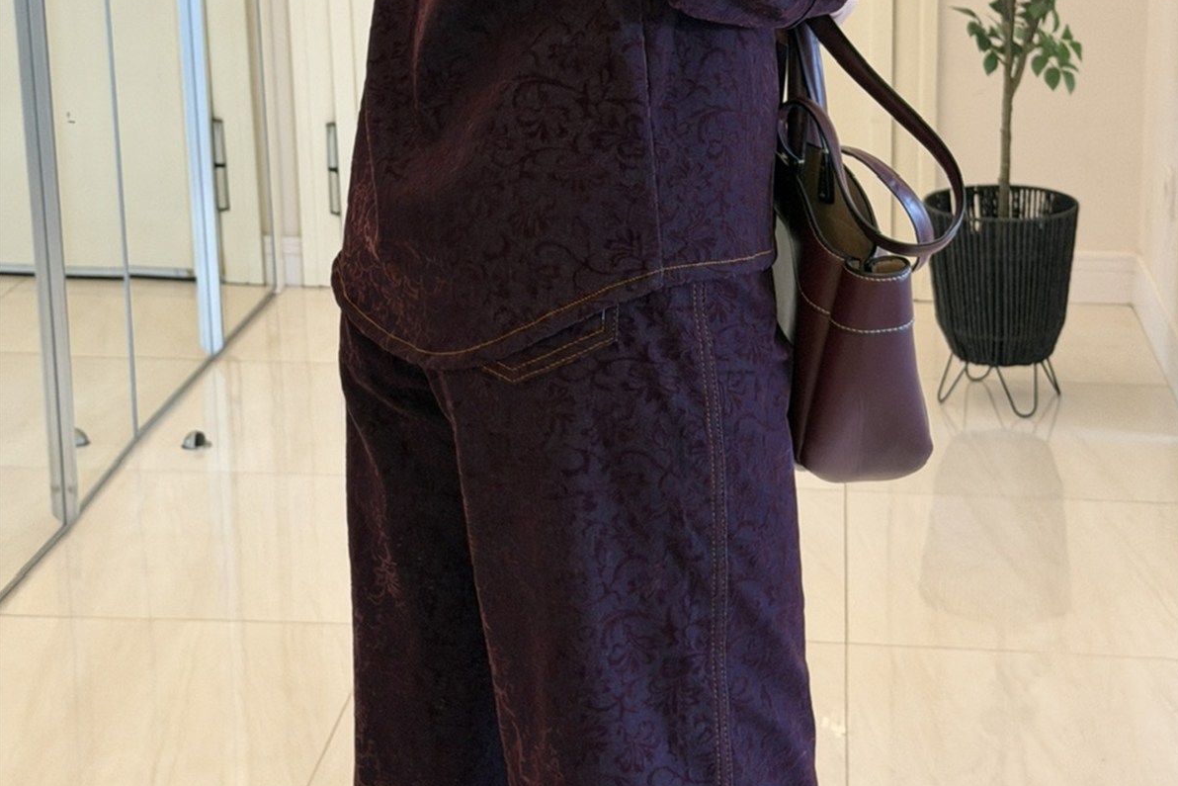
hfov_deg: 30.1
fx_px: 2193
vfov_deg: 20.0
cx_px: 591
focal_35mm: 67
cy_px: 116
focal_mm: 6.76
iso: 250
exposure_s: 1/33
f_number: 1.78
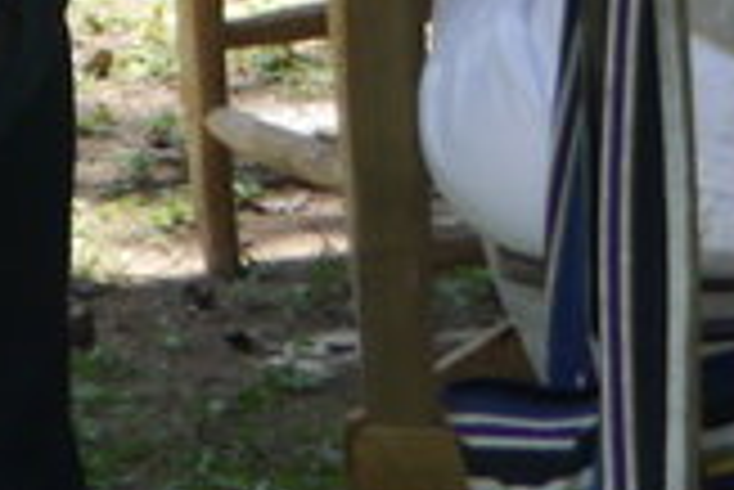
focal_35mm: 548
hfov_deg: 3.7
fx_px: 11183
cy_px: -1167
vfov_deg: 2.5
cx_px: 1536
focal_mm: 42
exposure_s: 1/125
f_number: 5.6
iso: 160
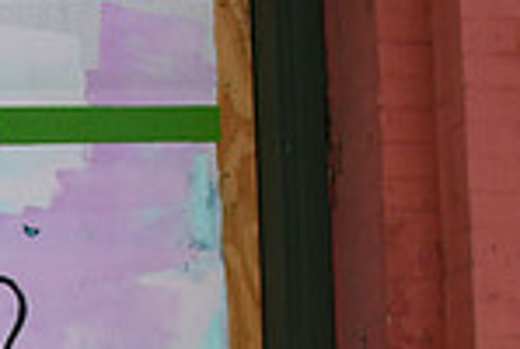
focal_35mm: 105
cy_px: 612
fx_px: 1520
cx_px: -147
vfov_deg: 12.1
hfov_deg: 18.2
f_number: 22
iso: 640
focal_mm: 18
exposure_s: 1/125
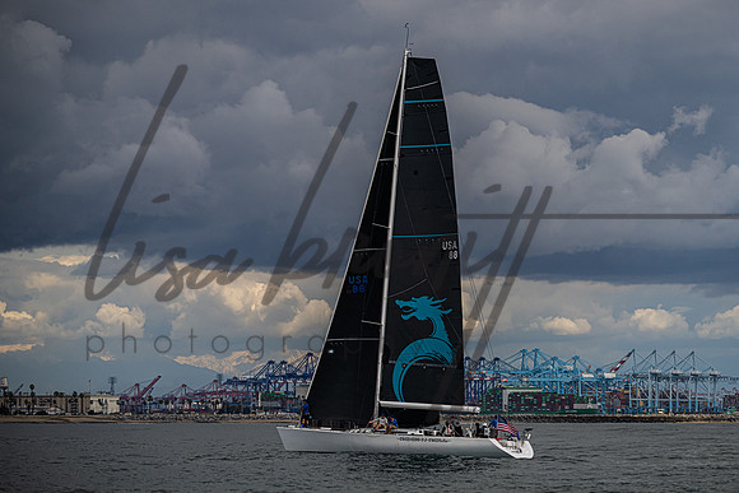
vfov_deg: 6.8
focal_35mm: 202
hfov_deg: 10.2
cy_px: 218
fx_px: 4150
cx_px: 424
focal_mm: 175
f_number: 5.6
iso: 400
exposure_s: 1/5000
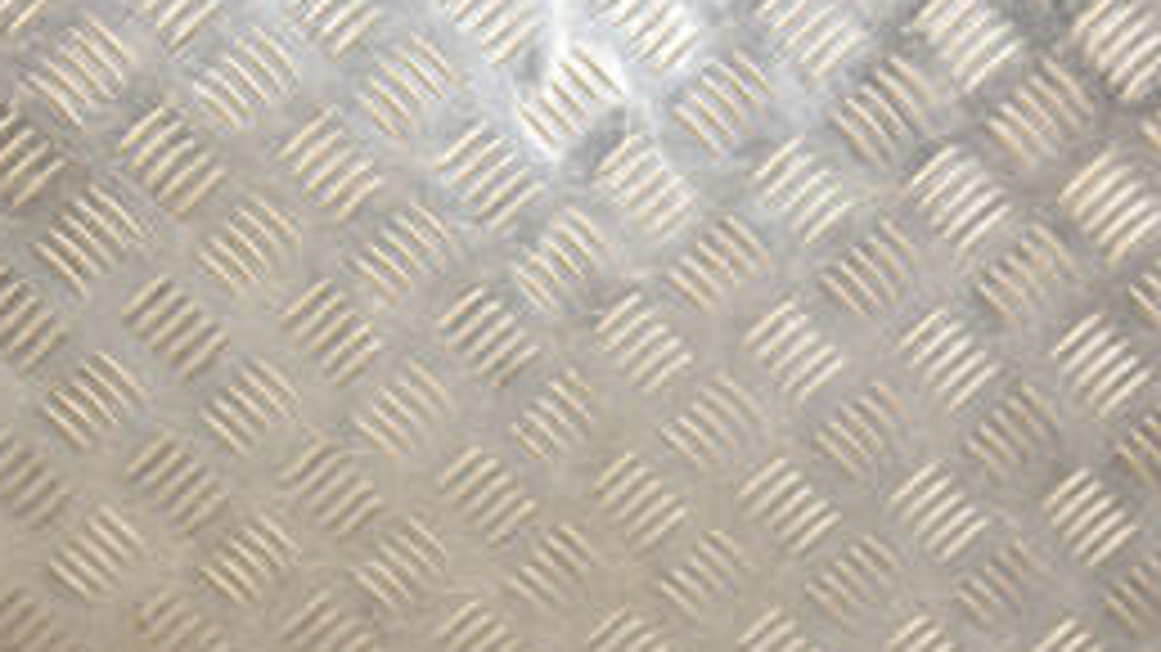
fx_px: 3601
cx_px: 824
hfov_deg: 18.2
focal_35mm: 117
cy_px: 890
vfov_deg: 10.1
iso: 800
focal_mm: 32
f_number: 5.6
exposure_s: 1/200
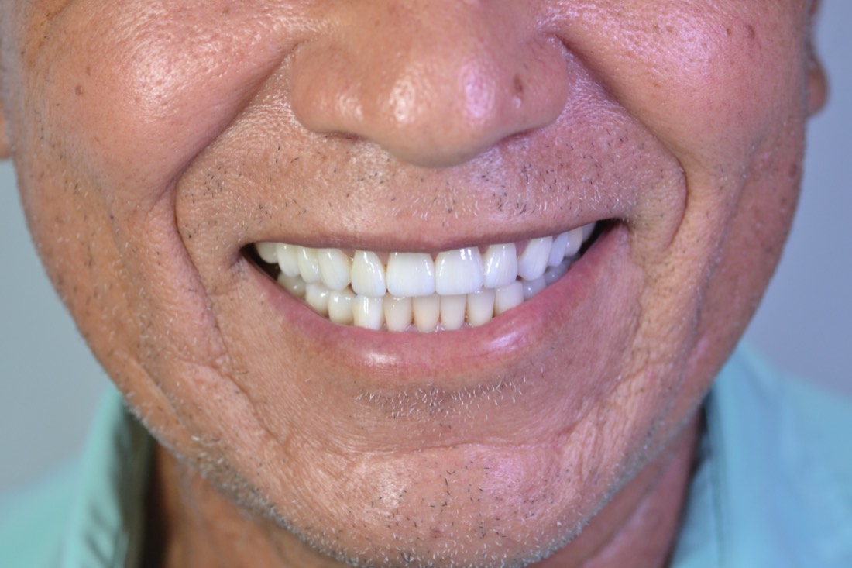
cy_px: 284
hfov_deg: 13.7
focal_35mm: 150
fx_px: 3549
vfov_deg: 9.1
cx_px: 426
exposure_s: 1/125
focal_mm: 100
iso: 800
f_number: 5.6
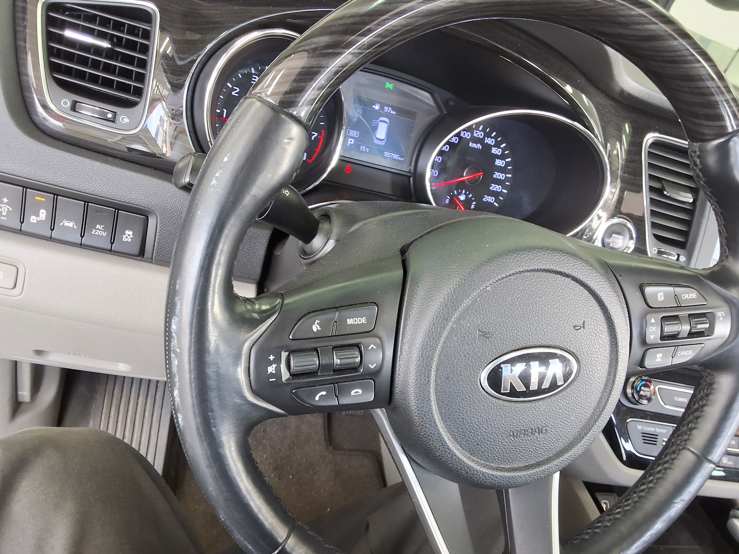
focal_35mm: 28
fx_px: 598
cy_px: 277
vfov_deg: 49.7
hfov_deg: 63.4
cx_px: 370
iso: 80
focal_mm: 2.91
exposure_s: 1/40
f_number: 1.9
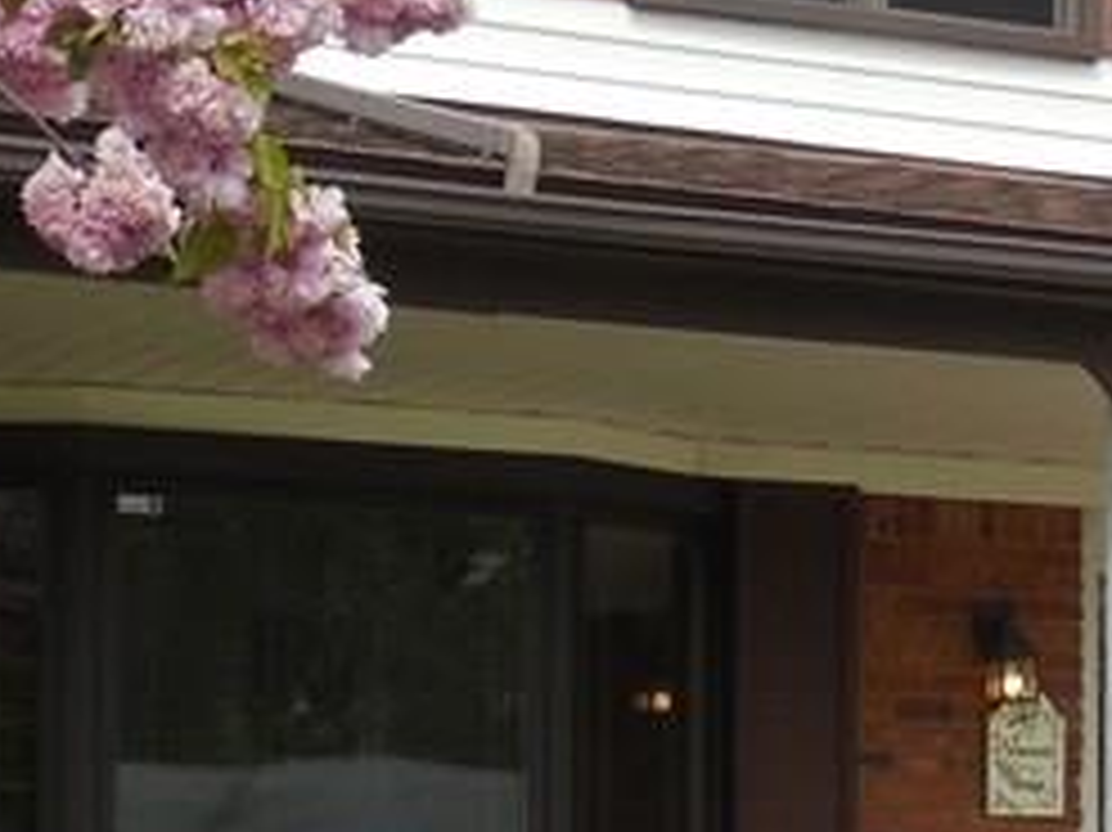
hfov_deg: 13.8
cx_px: 1153
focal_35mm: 141
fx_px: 4527
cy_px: 872
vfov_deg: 10.4
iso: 125
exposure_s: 1/800
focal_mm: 6
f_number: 3.9
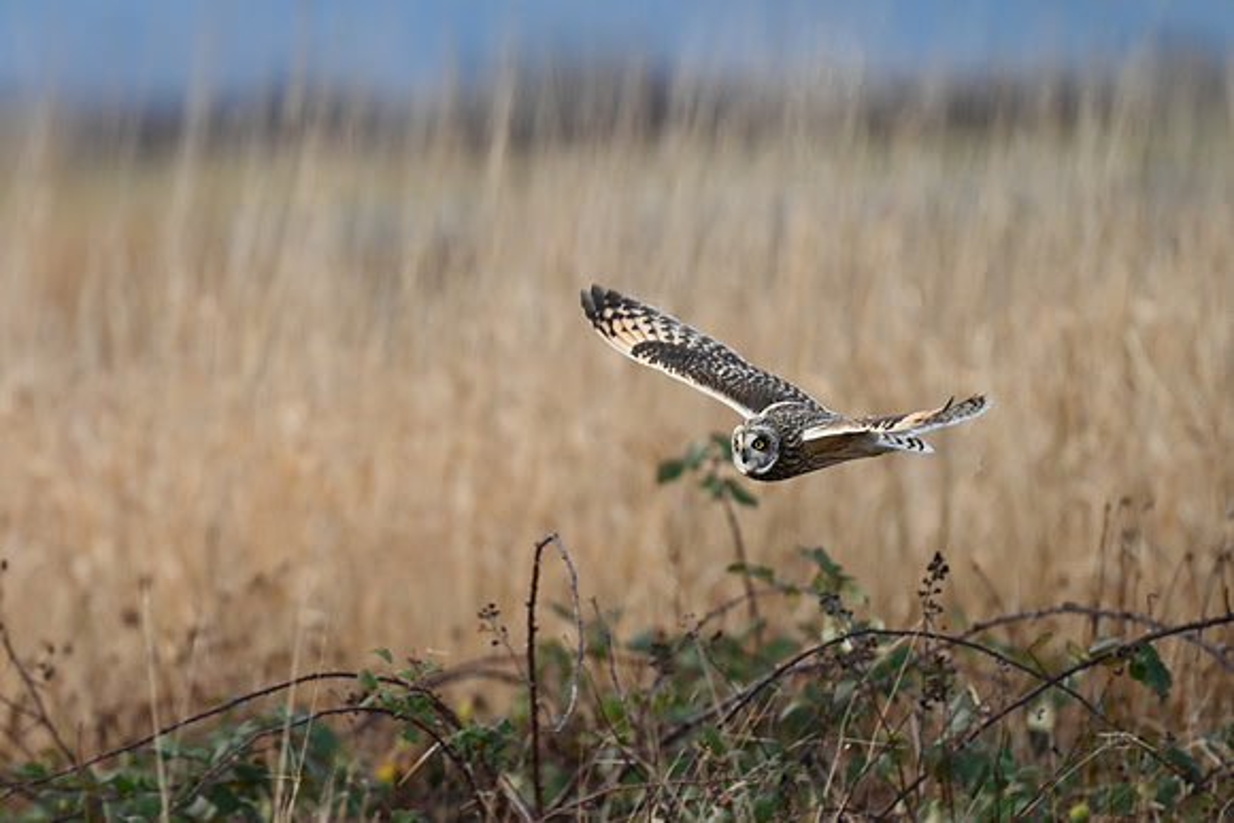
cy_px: 412
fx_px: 27427
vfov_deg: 1.7
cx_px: 617
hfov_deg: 2.6
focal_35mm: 800
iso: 2500
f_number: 6.3
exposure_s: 1/800
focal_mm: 800
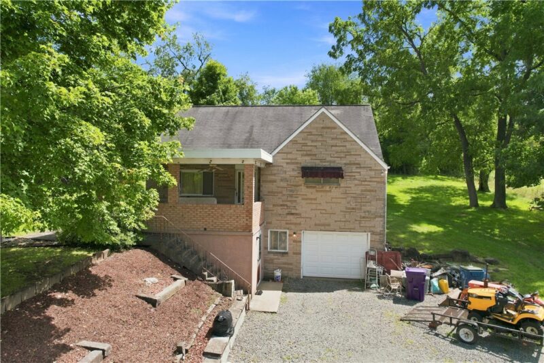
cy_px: 182
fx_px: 332
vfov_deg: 57.2
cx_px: 272
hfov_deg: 78.6
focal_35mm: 22
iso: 100
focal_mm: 8.4
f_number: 2.8
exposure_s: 1/1000
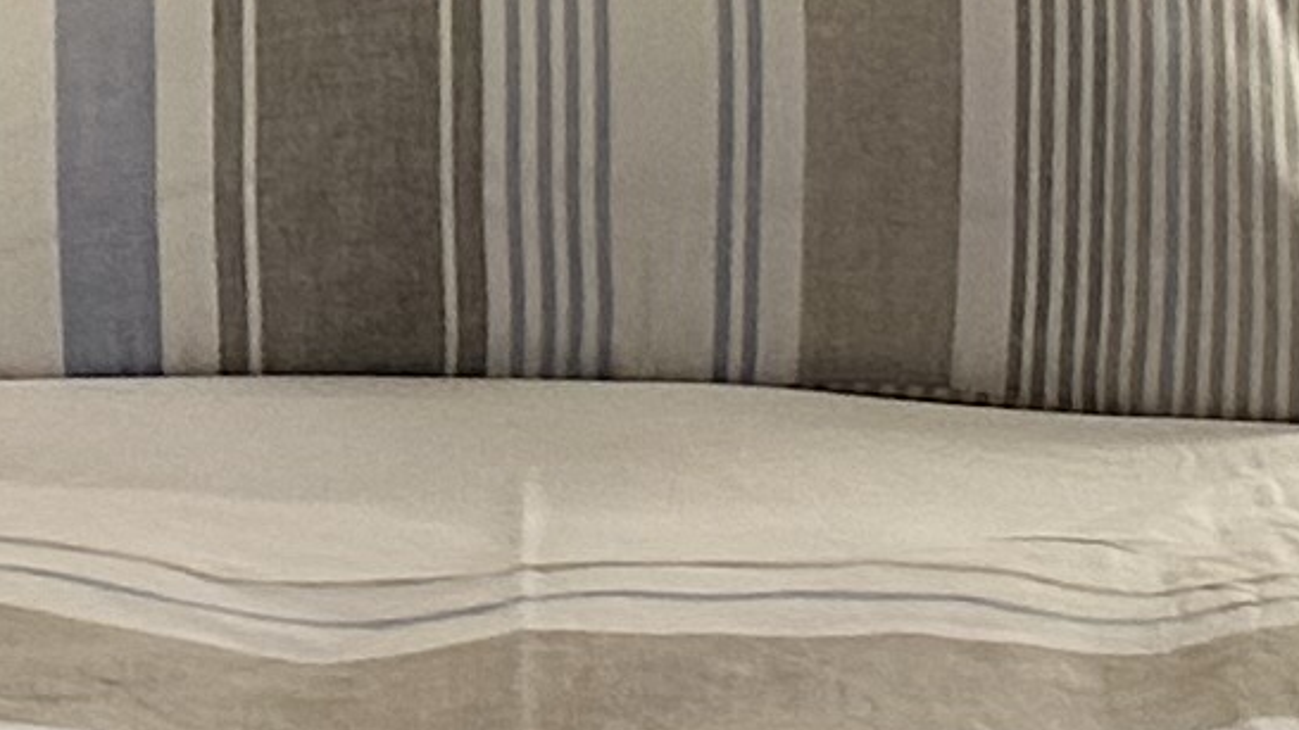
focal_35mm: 209
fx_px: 7198
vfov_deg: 5.8
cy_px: -124
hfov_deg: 10.0
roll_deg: +2.1
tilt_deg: -14.2
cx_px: -652
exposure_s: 1/50
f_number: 1.5
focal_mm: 5.7
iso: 200
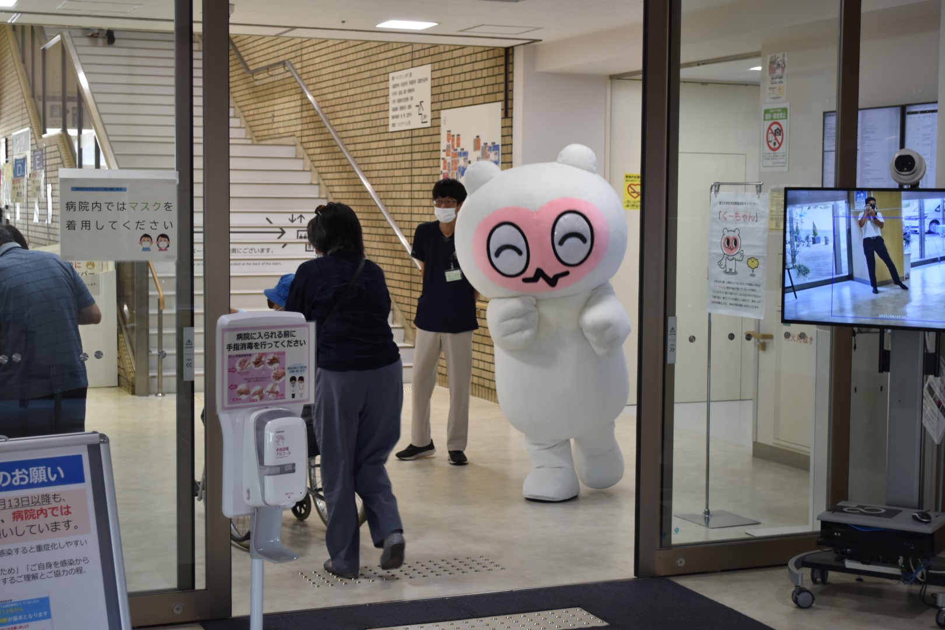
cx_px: 472
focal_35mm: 54
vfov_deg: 25.1
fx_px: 1417
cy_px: 315
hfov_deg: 36.9
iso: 560
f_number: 5
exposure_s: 1/60
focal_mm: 36
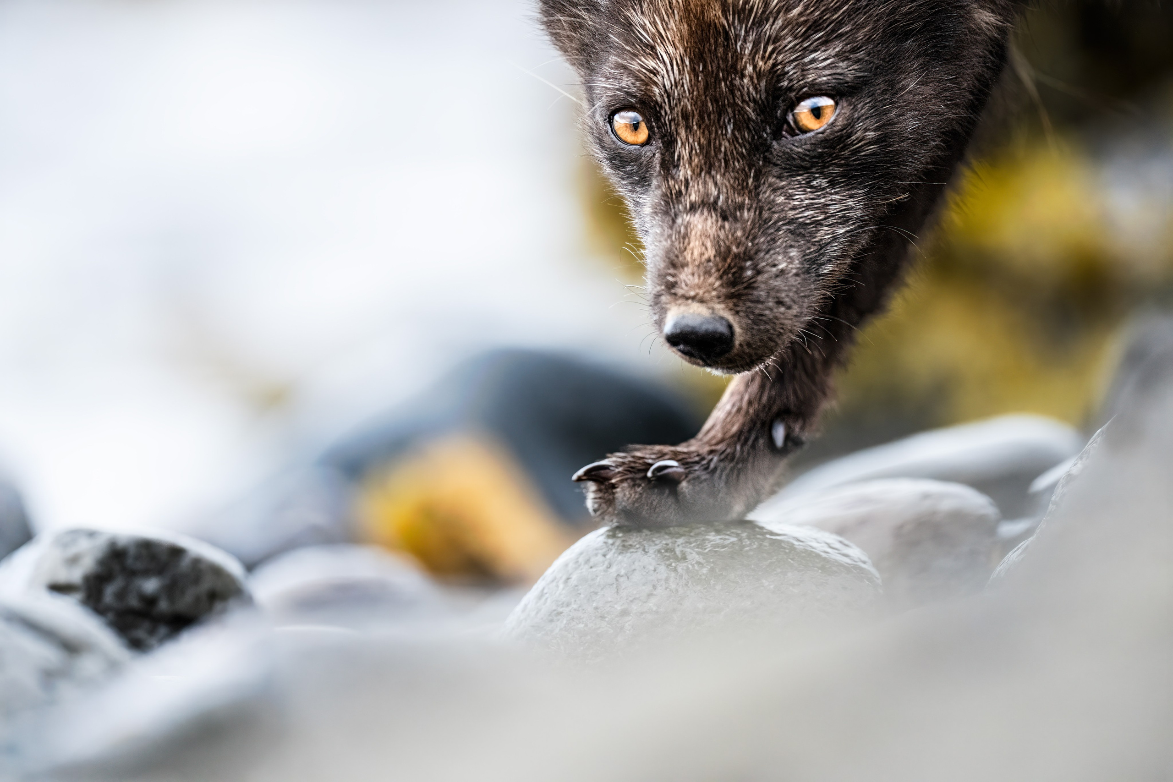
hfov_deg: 3.4
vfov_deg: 2.3
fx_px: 19550
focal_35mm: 600
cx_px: 586
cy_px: 391
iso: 4000
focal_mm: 600
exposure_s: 1/3200
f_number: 4
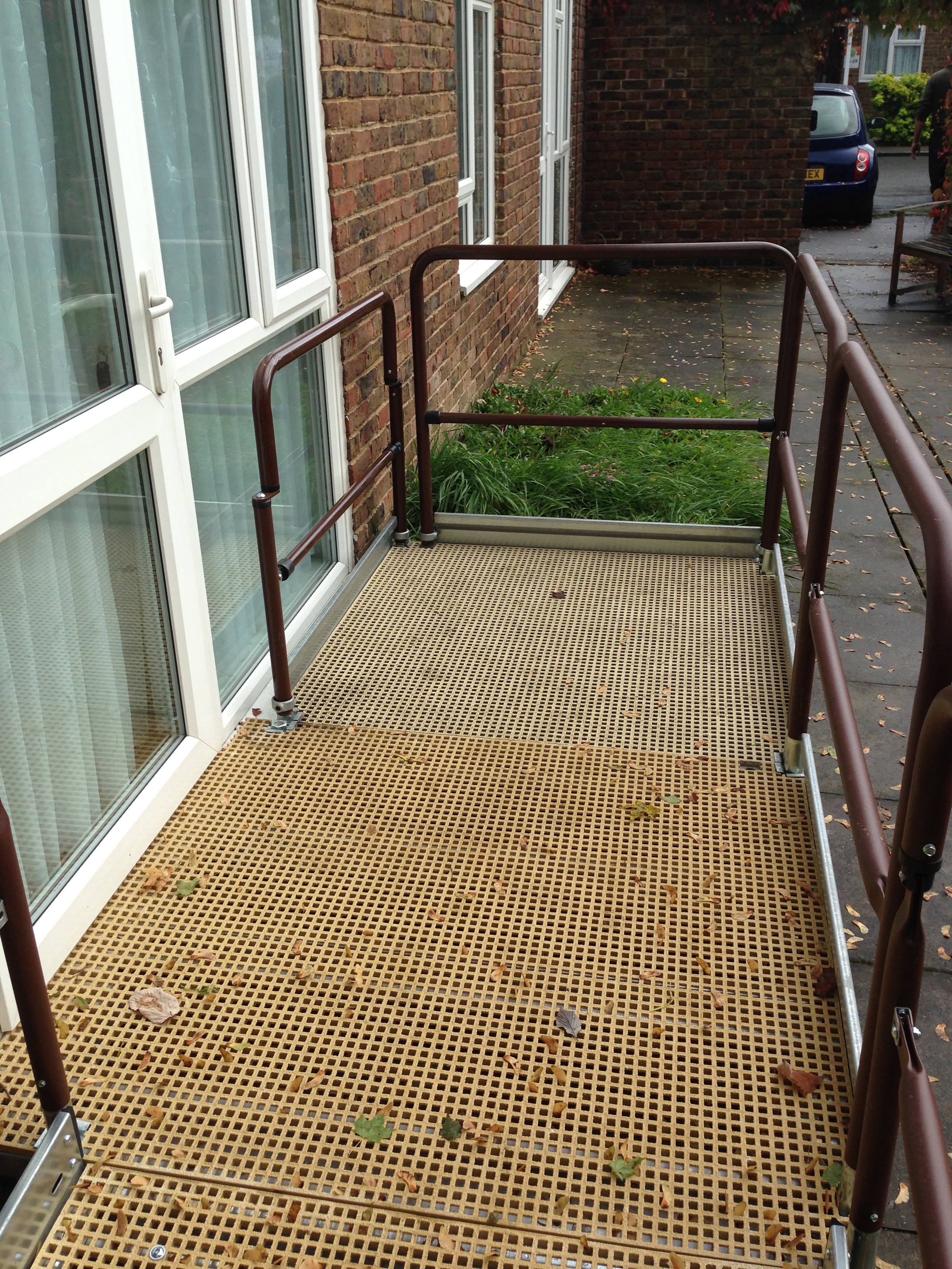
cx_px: 476
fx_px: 1210
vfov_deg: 55.4
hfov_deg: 42.9
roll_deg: +1.2
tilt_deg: -24.0
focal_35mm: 33
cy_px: 634
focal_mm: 4.12
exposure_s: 1/713
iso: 50
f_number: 2.4
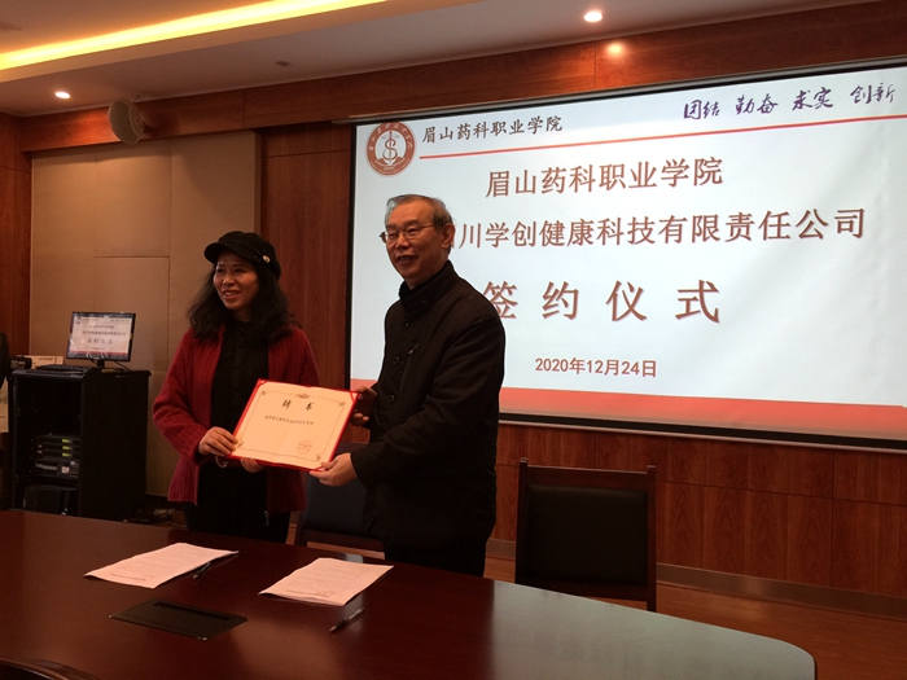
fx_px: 760
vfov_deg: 48.2
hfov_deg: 61.7
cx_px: 454
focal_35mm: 29
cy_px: 340
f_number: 2.2
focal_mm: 4.15
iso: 32
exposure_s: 1/33
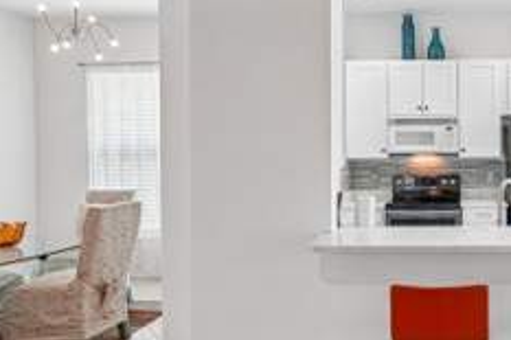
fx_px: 496
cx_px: 454
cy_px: 134
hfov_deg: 49.0
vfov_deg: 37.6
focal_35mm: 35
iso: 400
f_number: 8
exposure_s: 1/40
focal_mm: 17
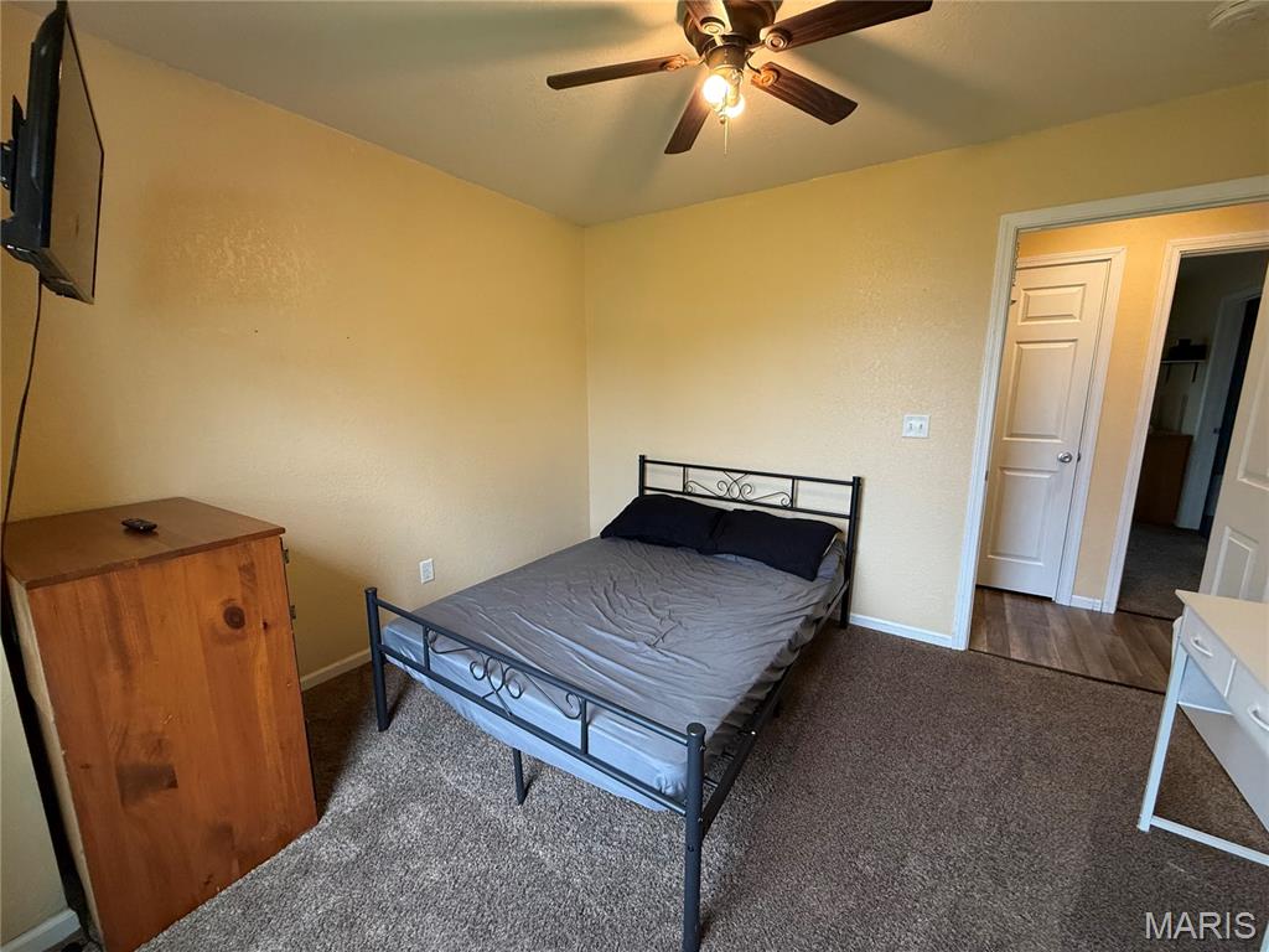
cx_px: 634
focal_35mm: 14
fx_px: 513
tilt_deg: -9.2
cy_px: 476
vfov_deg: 85.7
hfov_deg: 102.1
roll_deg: +0.3
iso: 320
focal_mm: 2.22
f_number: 2.2
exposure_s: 1/120
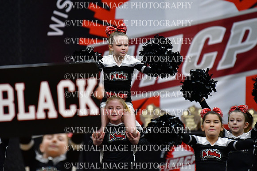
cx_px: 128
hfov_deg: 6.9
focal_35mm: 300
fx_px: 2142
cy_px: 86
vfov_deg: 4.6
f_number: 2.8
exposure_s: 1/800
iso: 4000
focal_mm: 200
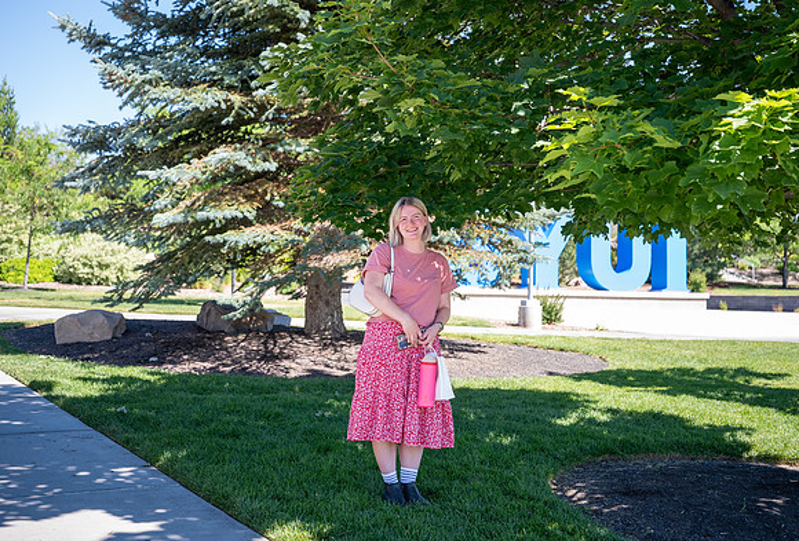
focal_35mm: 47
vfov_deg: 28.7
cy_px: 238
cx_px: 420
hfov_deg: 41.4
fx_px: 1058
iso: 200
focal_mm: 39
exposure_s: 1/640
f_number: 2.8
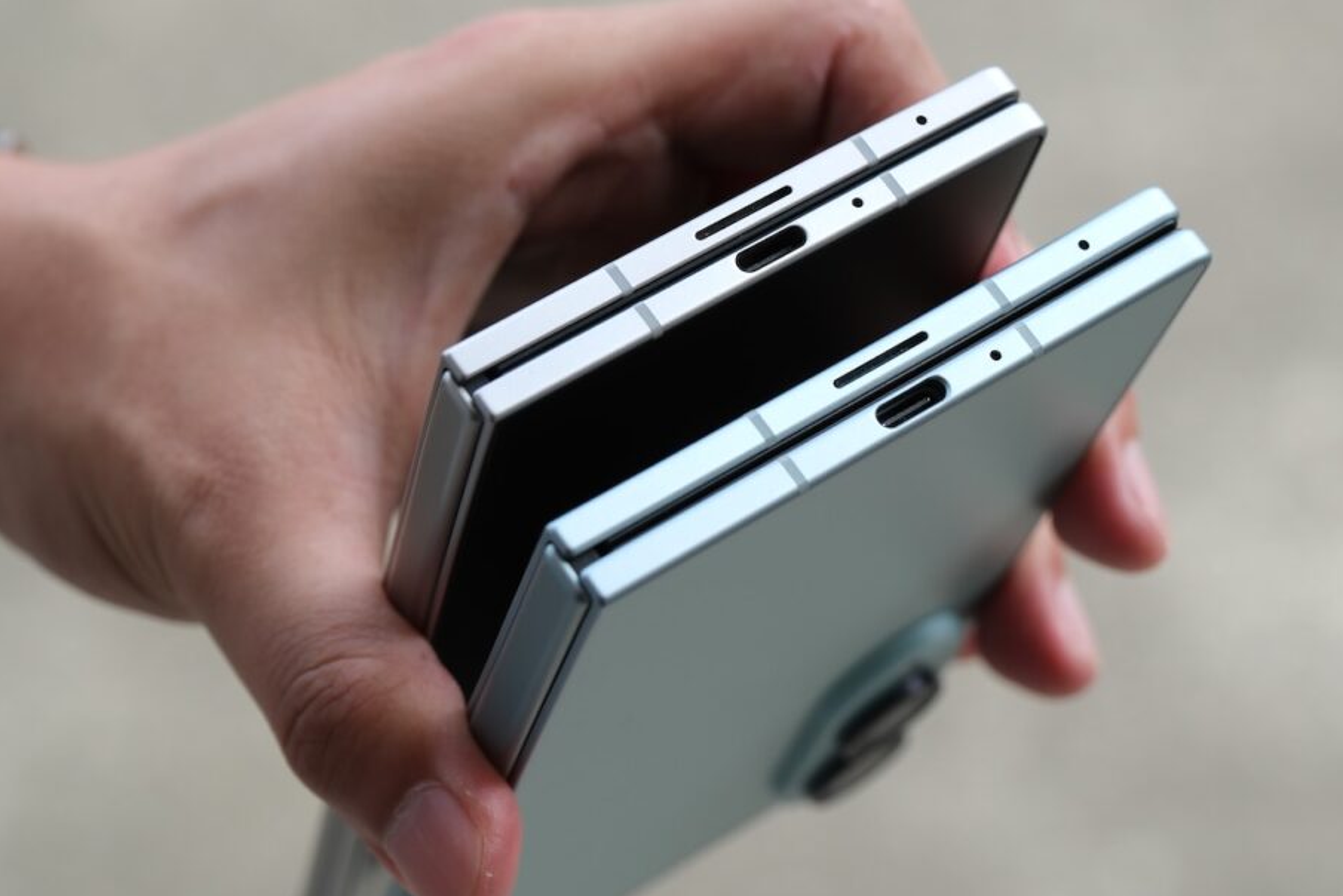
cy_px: 402
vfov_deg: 12.5
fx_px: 4105
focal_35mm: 110
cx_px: 815
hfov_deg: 18.6
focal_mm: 55
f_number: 5
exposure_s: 1/340
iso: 160
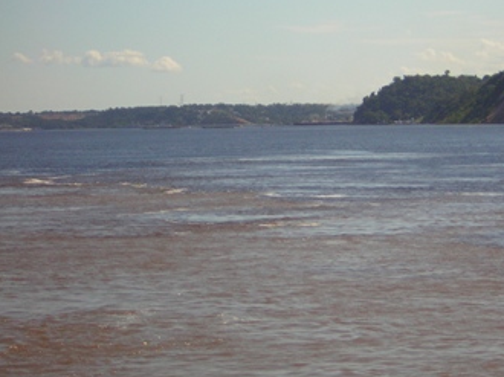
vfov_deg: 11.3
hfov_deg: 15.1
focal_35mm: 131
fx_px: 1906
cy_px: 174
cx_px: 299
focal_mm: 14.1
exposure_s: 1/640
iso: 50
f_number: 4.7
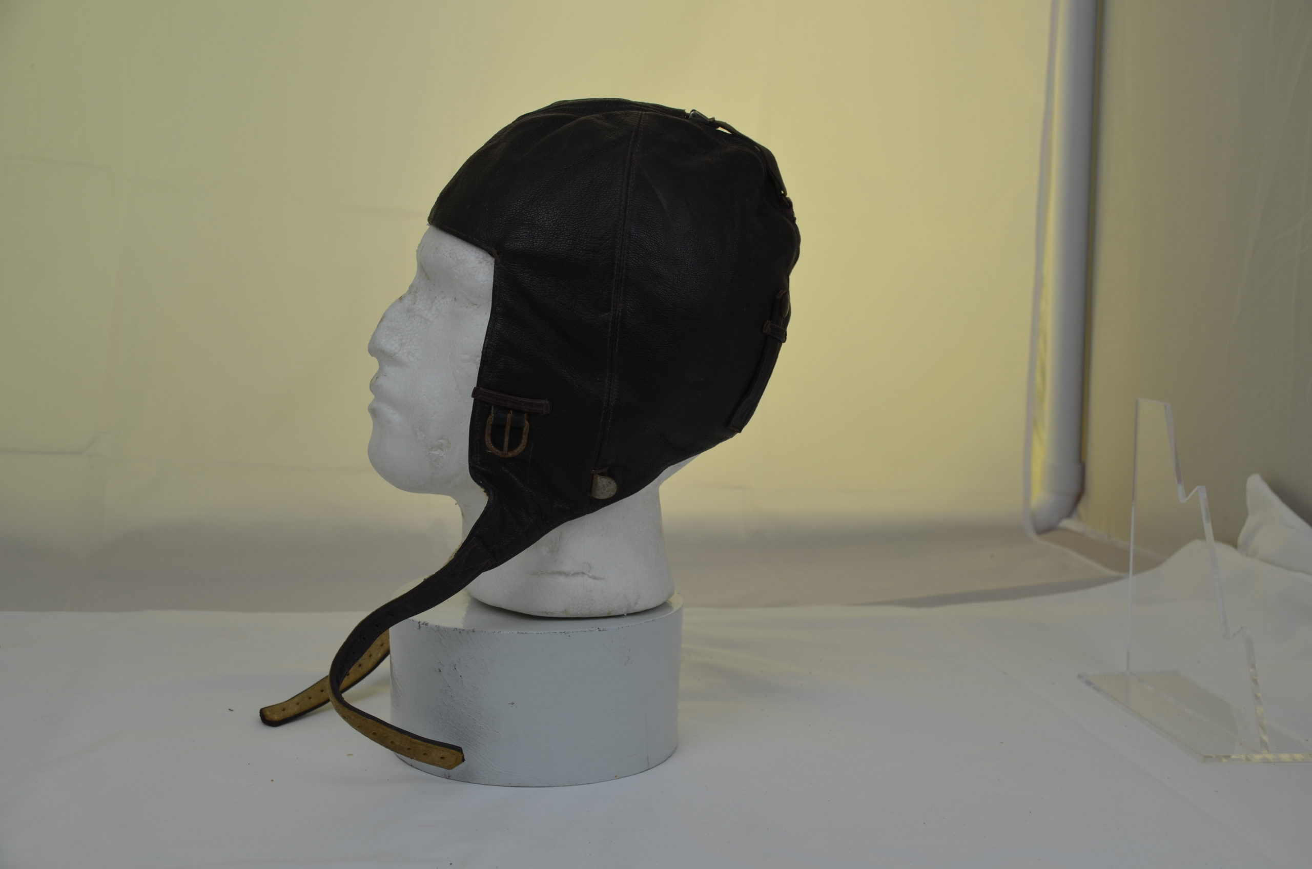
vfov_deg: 28.8
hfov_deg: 42.4
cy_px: 434
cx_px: 656
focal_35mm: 46
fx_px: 1691
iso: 200
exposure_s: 1/160
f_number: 6.3
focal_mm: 31
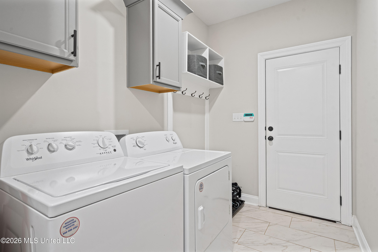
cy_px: 126
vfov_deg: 67.4
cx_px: 189
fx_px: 189
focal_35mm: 18
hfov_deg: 90.0
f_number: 8
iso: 640
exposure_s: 1/4
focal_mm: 18
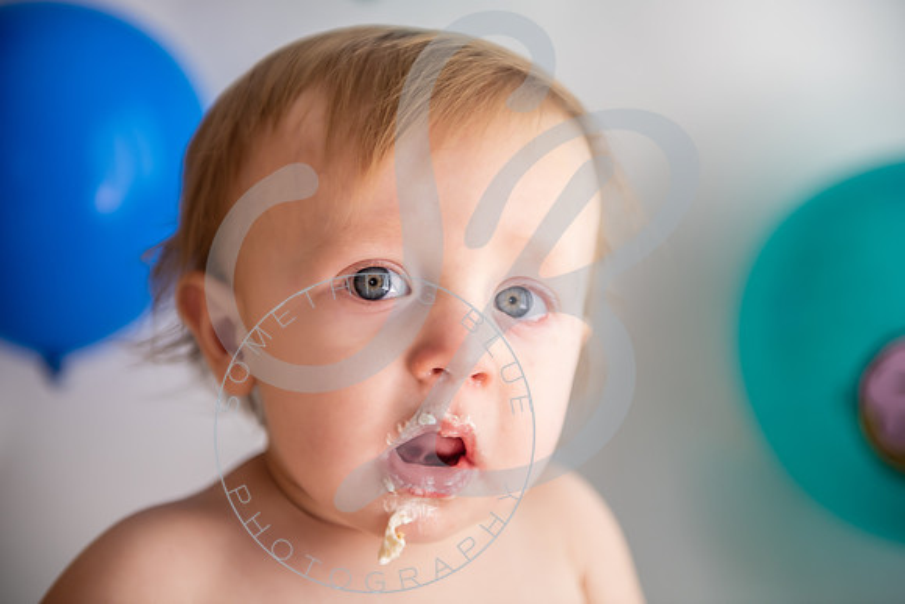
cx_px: 452
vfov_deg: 19.5
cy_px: 302
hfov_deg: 28.8
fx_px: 1760
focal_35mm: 70
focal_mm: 70
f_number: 2.8
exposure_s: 1/200
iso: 320
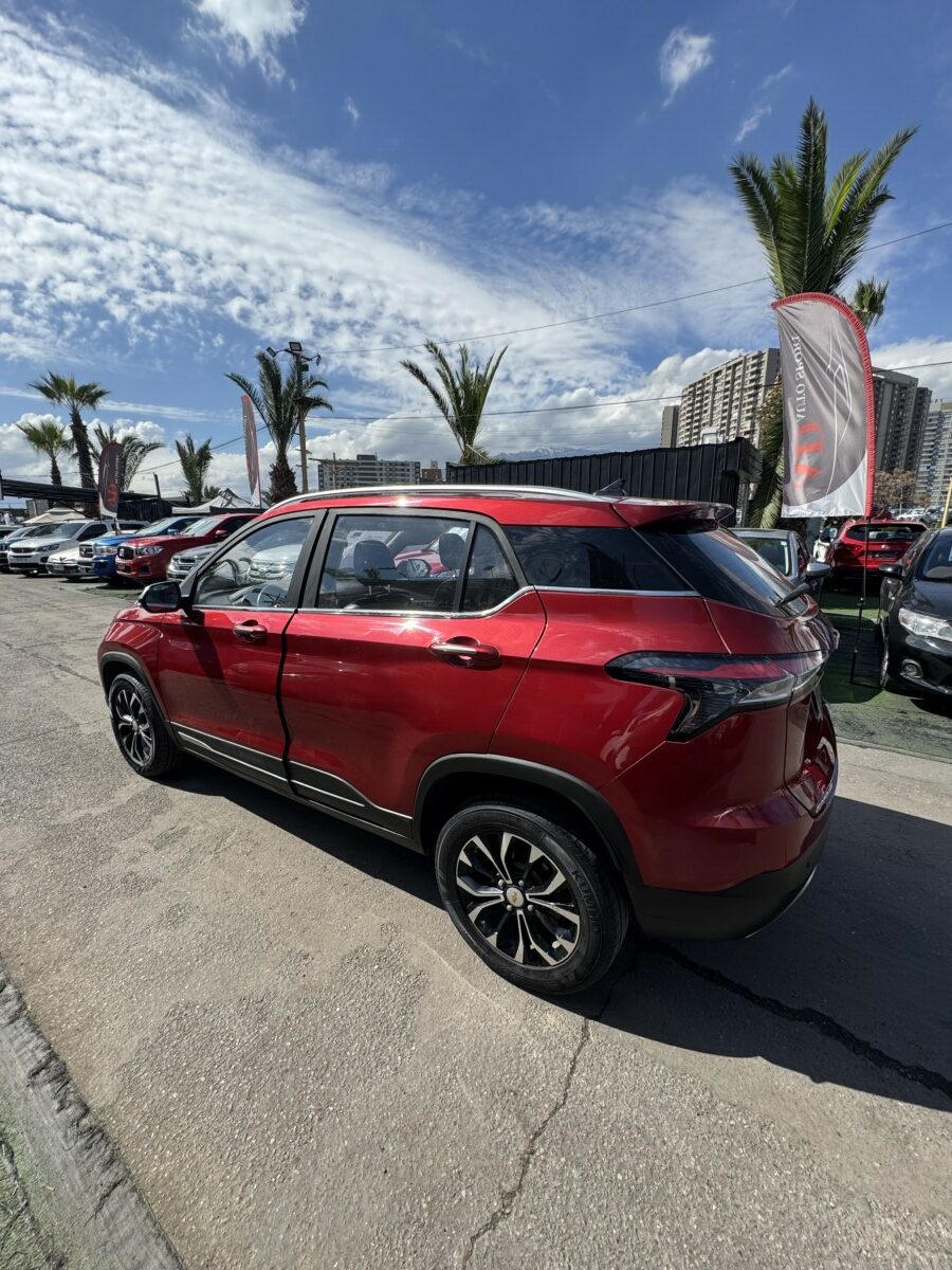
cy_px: 635
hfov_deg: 85.7
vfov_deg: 102.1
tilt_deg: -9.8
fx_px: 513
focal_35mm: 14
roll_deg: +0.8
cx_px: 476
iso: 50
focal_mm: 2.22
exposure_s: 1/1600
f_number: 2.2
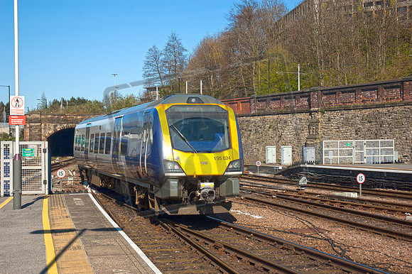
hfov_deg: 33.4
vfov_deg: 22.6
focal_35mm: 60
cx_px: 206
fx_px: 686
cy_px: 137
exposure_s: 1/1250
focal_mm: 40
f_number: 4.5
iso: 200
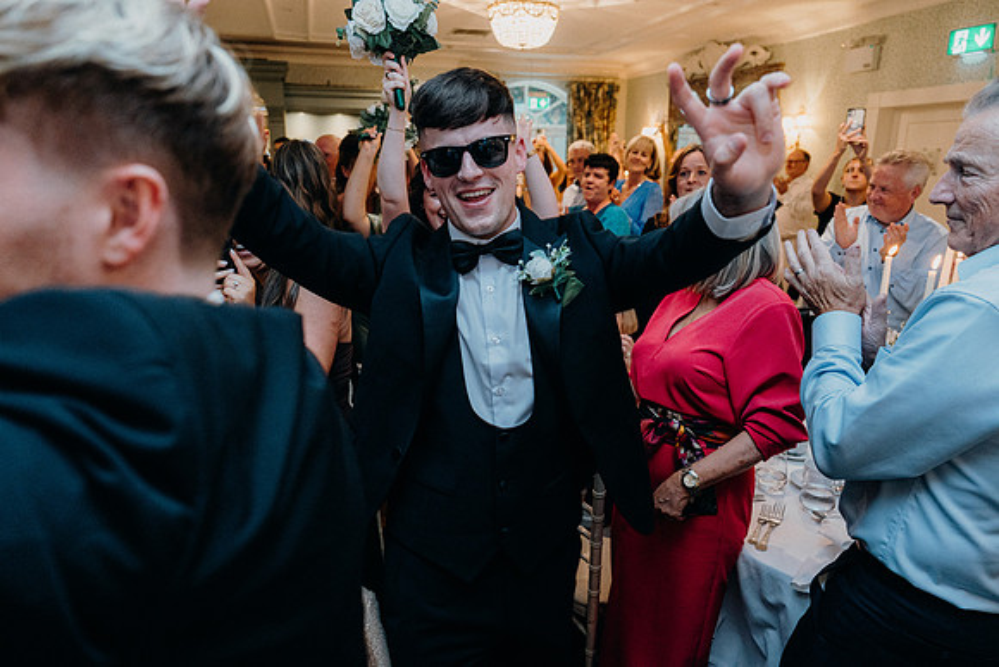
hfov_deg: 73.7
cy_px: 334
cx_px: 500
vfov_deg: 53.2
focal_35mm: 24
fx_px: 666
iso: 2500
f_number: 3.5
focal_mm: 24
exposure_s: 1/160
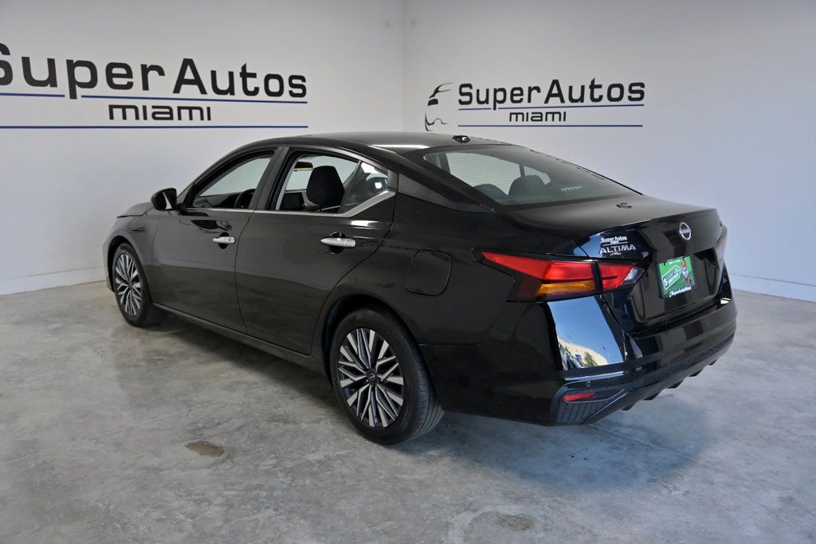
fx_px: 680
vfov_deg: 43.6
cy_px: 272
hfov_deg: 61.9
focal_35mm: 30
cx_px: 408
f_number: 4.5
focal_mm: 30
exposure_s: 1/2000
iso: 2500
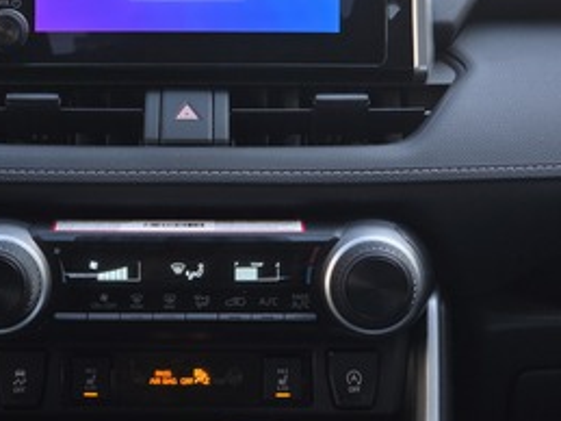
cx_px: 184
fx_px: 1814
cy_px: 92
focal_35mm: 112
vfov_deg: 13.2
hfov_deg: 17.5
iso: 64
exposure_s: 1/120
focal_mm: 7
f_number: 2.4
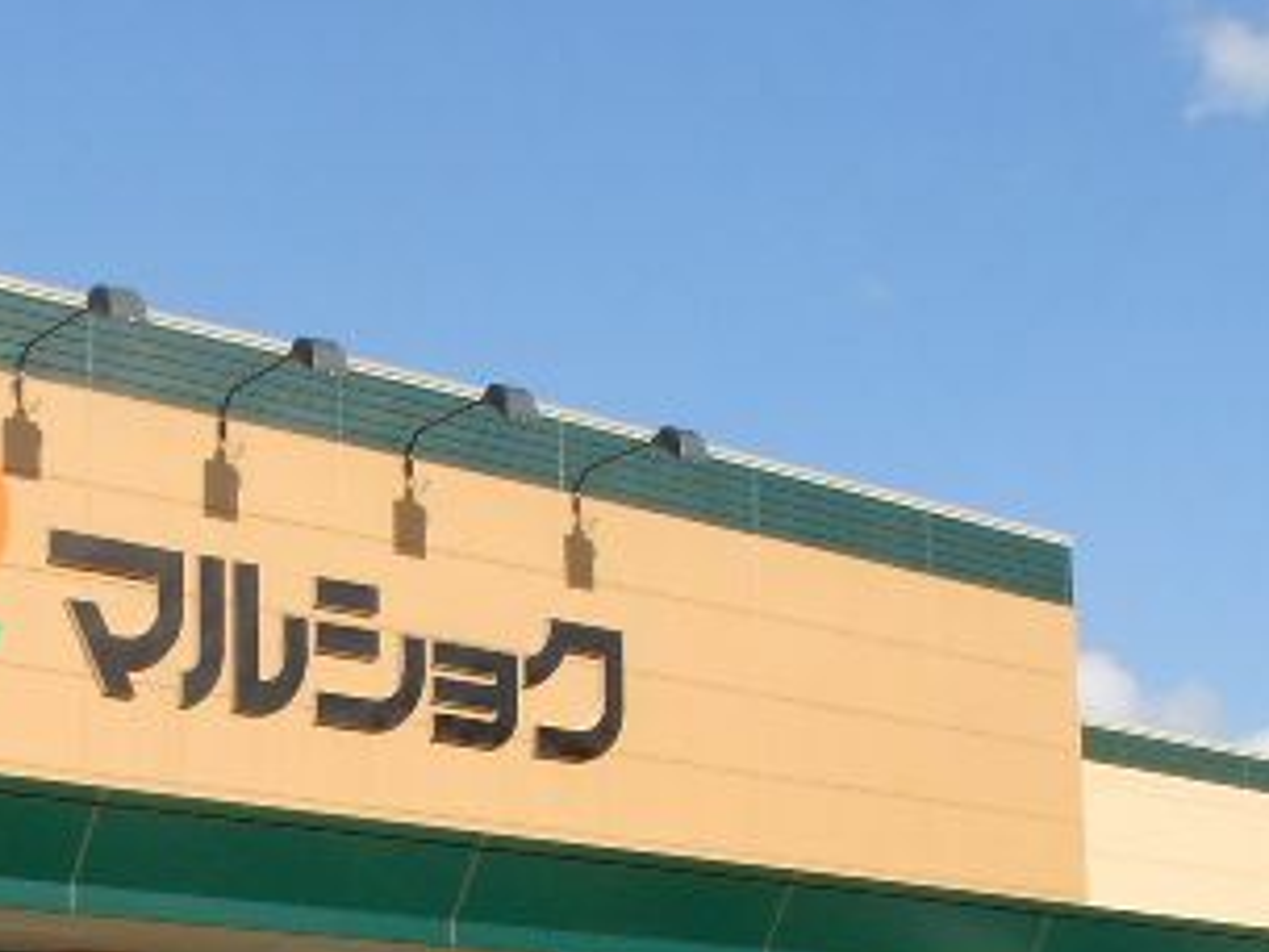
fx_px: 2933
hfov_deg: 24.0
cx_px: 225
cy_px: 864
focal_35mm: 80
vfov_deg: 18.1
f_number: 6.7
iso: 50
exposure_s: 1/297
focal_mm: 5.8
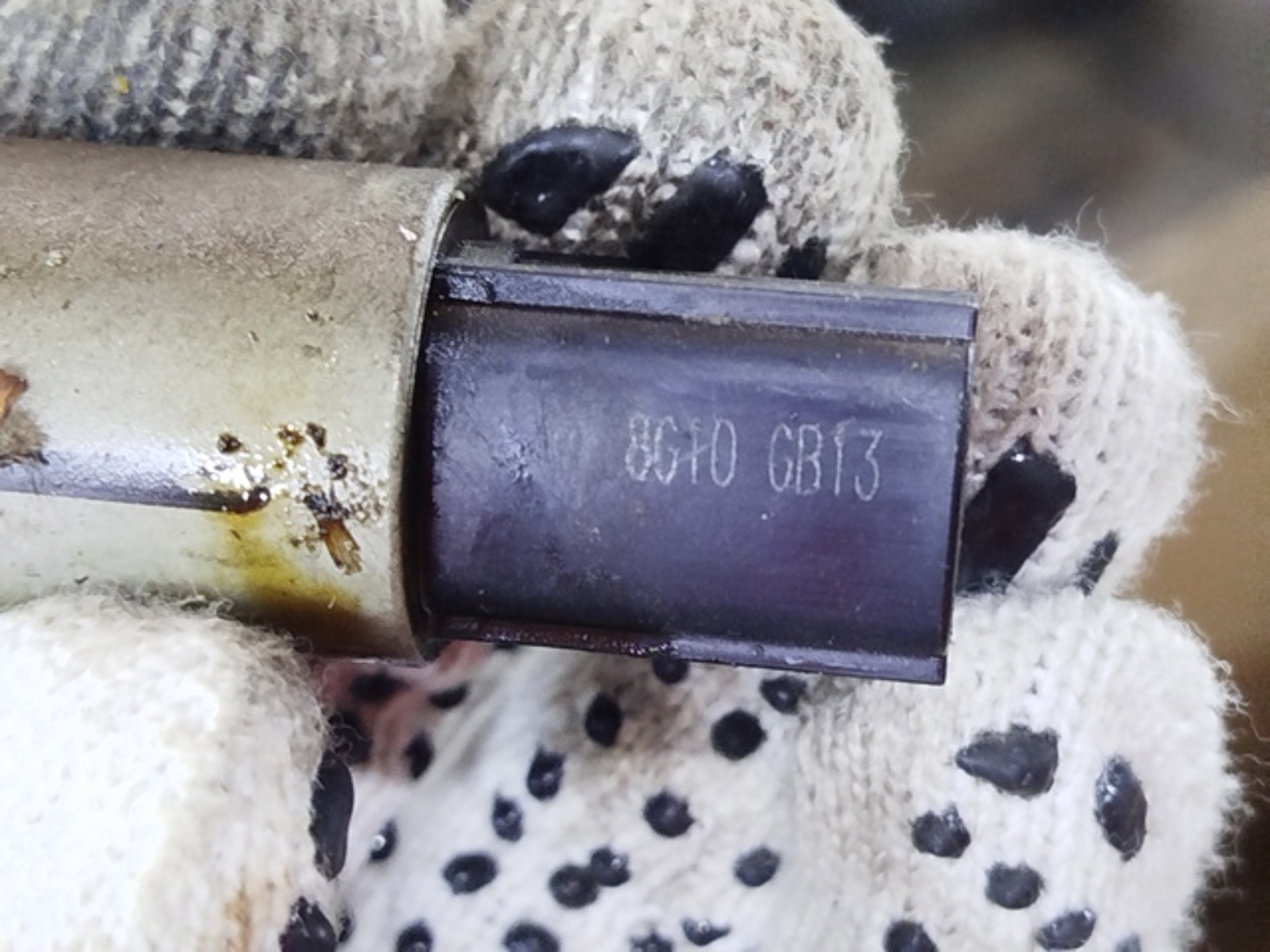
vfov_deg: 20.4
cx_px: 635
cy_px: 476
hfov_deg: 27.0
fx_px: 2642
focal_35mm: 72
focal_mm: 5.31
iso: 320
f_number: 1.7
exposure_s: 1/33
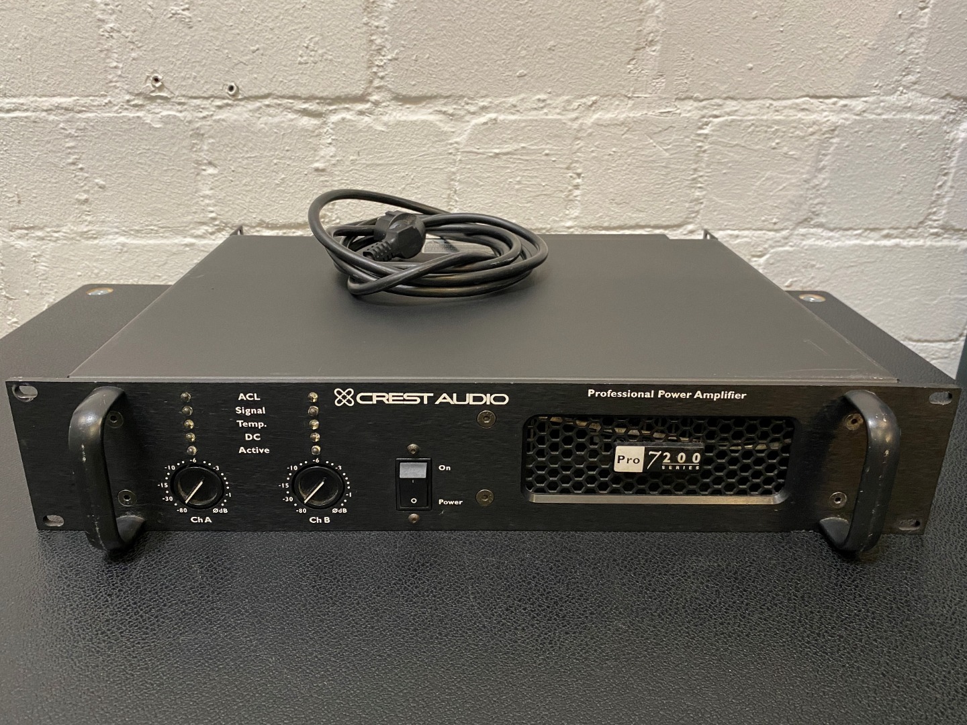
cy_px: 362
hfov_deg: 67.3
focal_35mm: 26
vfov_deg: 53.1
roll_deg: -0.5
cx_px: 484
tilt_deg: -22.8
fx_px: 726
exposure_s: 1/50
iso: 320
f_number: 1.8
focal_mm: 4.25
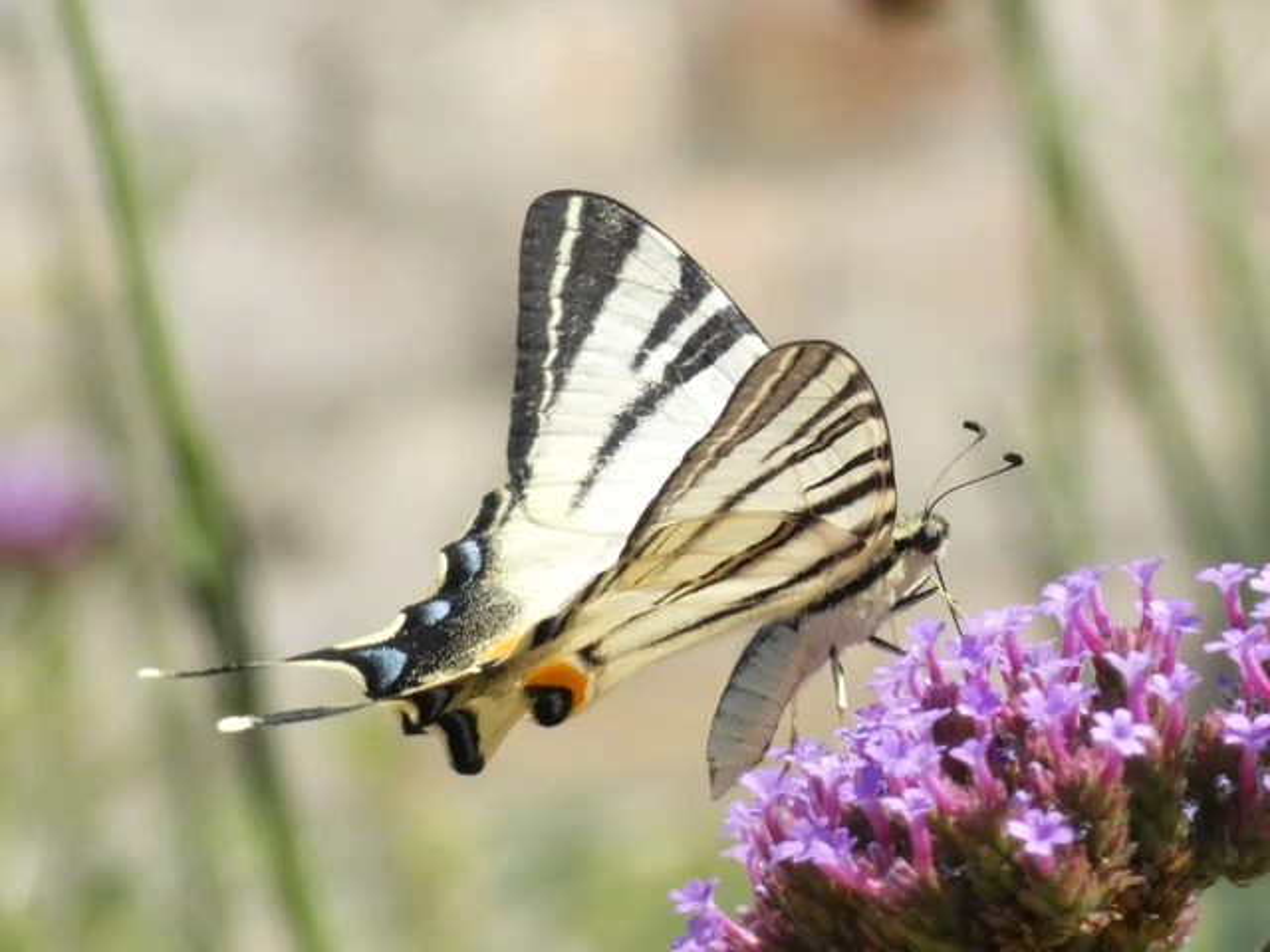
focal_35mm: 274
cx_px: 635
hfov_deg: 7.2
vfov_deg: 5.4
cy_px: 476
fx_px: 10053
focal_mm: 49.1
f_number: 5.5
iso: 800
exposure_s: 1/1000
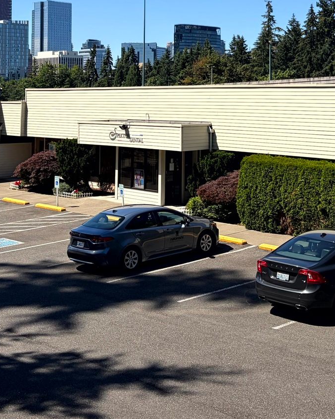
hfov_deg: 25.4
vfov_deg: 30.4
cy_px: 62
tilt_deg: +5.2
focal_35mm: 60
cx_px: 155
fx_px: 743
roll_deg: +0.0
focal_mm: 5.96
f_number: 1.6
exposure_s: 1/3831
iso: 50
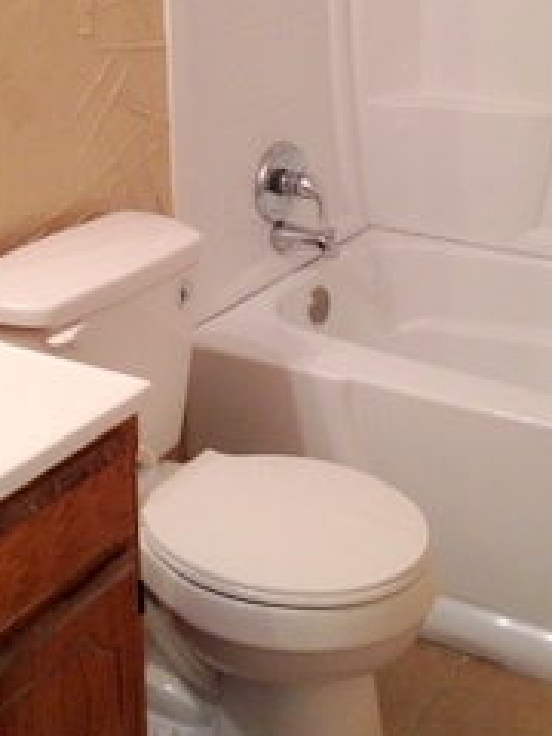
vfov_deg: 27.2
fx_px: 1488
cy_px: 138
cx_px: 236
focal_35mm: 70
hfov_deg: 21.0
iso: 160
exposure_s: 1/20
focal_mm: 4.28
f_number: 2.4
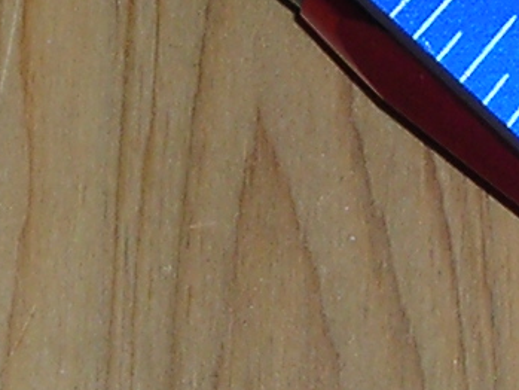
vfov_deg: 5.3
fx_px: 4229
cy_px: -18
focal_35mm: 282
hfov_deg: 7.0
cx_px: 358
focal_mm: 6.3
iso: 50
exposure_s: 1/60.1
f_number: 6.4
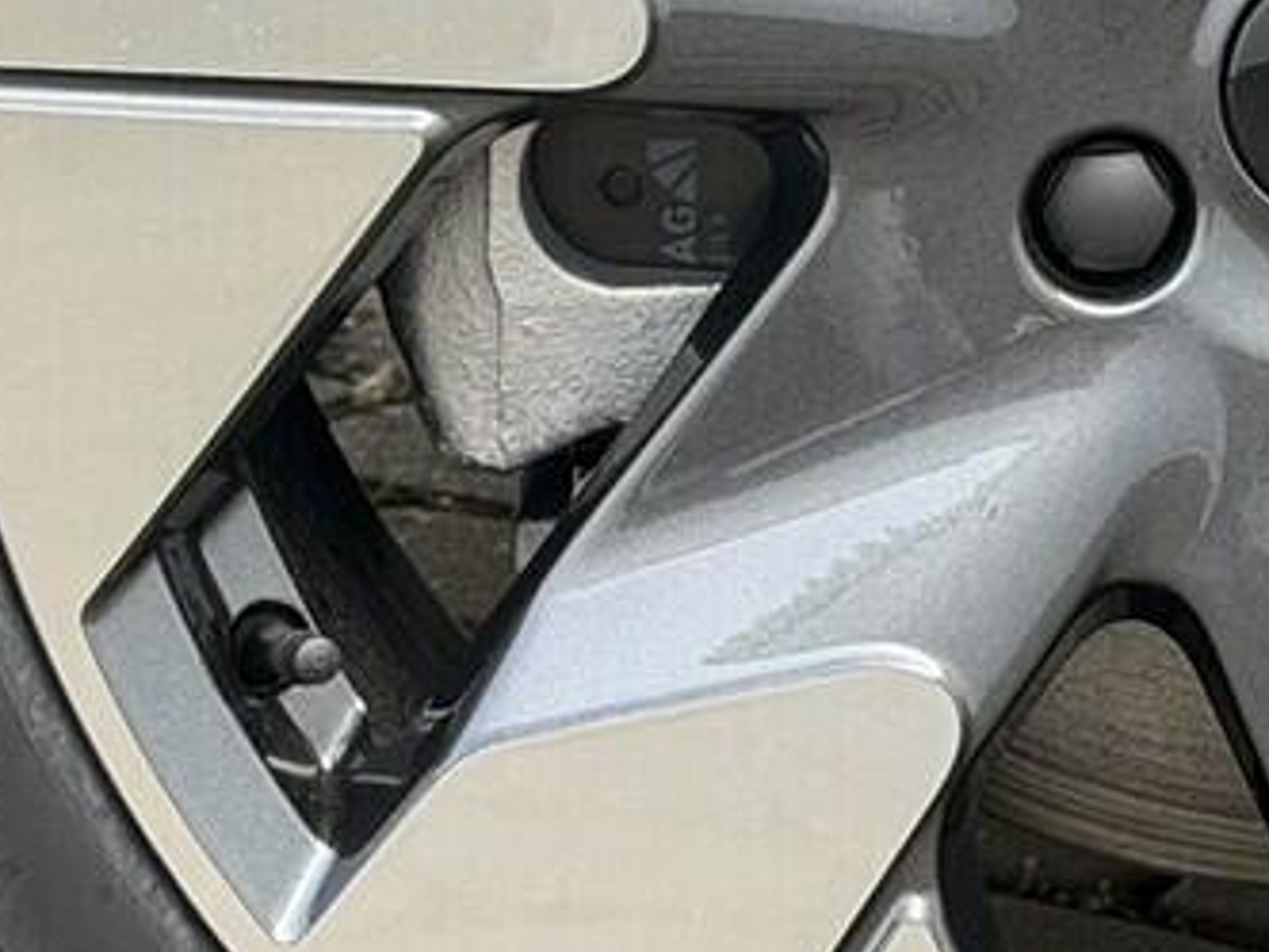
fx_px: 7625
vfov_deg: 7.1
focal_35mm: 208
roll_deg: +0.4
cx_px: 1288
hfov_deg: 9.4
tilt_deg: -10.9
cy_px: -115
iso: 80
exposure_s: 1/487
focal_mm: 6.76
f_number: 1.78
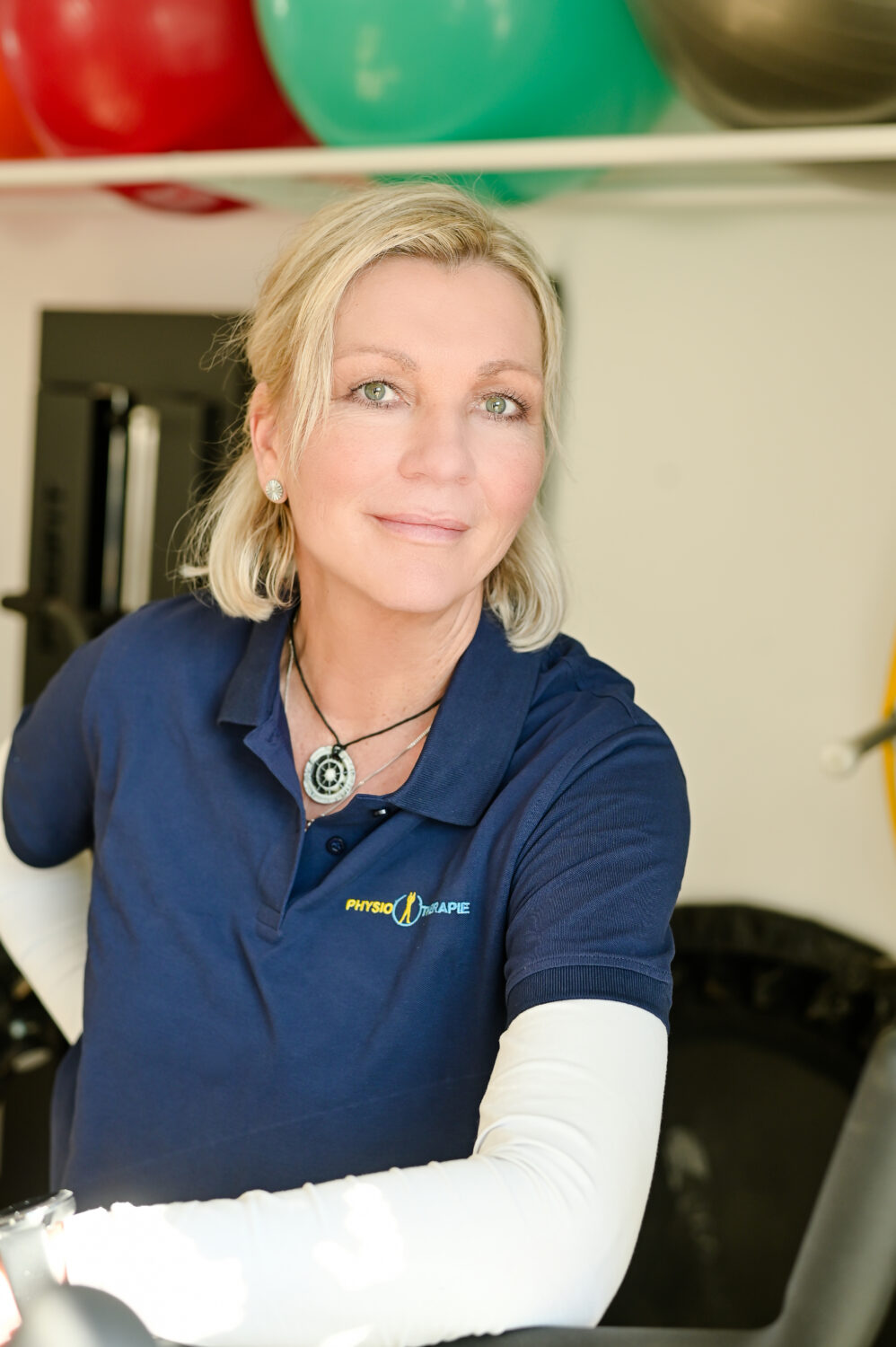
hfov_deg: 27.0
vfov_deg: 39.6
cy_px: 674
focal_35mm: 50
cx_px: 448
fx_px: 1869
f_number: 3.5
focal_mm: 50
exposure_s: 1/200
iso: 320
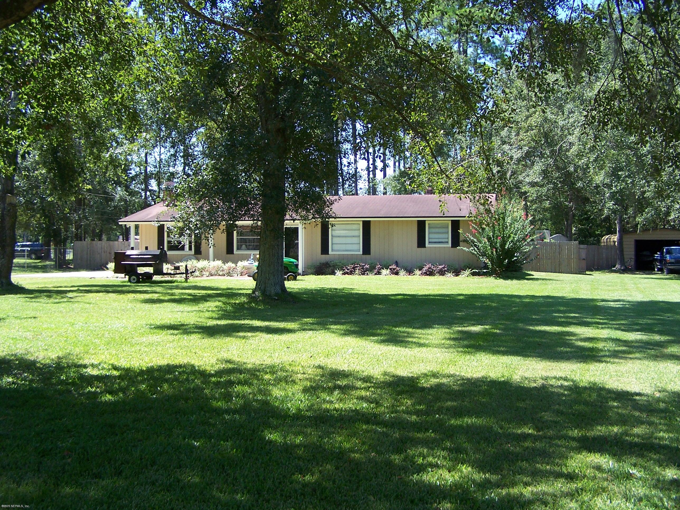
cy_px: 255
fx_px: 746
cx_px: 340
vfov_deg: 37.7
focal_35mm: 38
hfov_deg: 49.0
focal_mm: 6.3
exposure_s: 1/350
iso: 80
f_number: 2.8
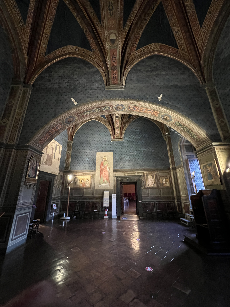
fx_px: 115
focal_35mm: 13
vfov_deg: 106.2
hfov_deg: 89.9
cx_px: 115
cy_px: 154
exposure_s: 1/33
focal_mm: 1.57
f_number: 1.8
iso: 1250
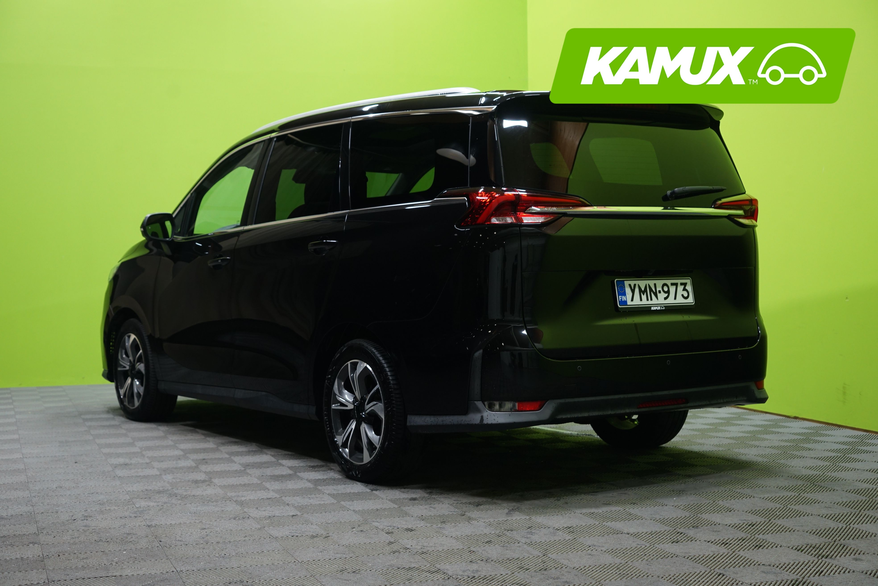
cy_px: 293
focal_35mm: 53
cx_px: 439
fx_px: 1293
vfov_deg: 25.5
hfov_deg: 37.5
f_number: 5
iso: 640
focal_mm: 53
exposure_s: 1/20
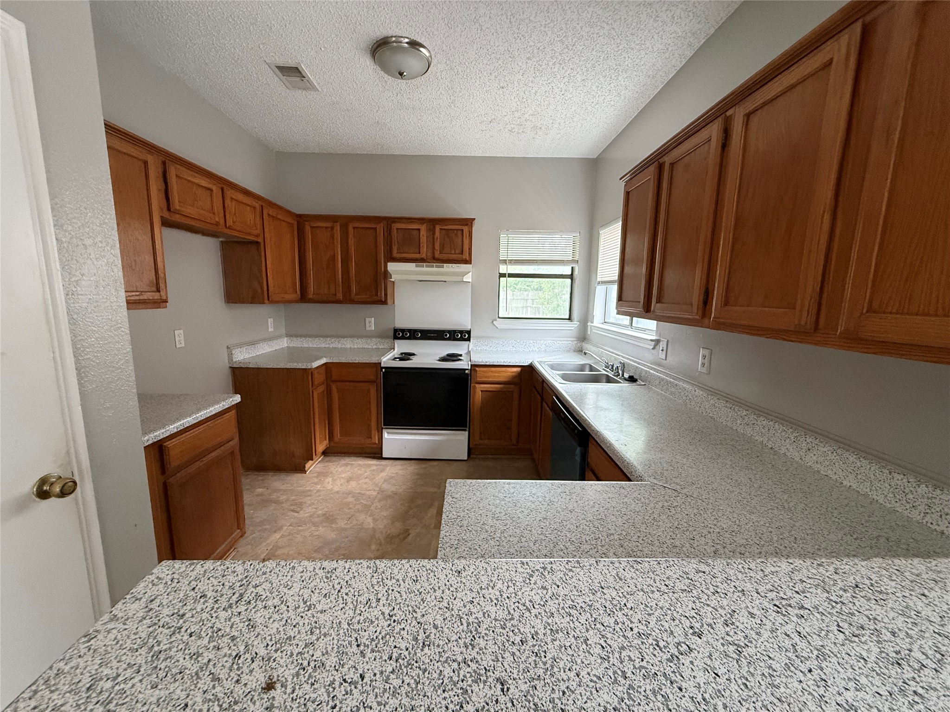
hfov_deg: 102.1
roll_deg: -1.5
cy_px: 356
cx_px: 475
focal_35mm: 14
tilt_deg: -8.6
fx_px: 384
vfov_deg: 85.7
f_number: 2.2
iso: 320
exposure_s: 1/64
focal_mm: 2.22
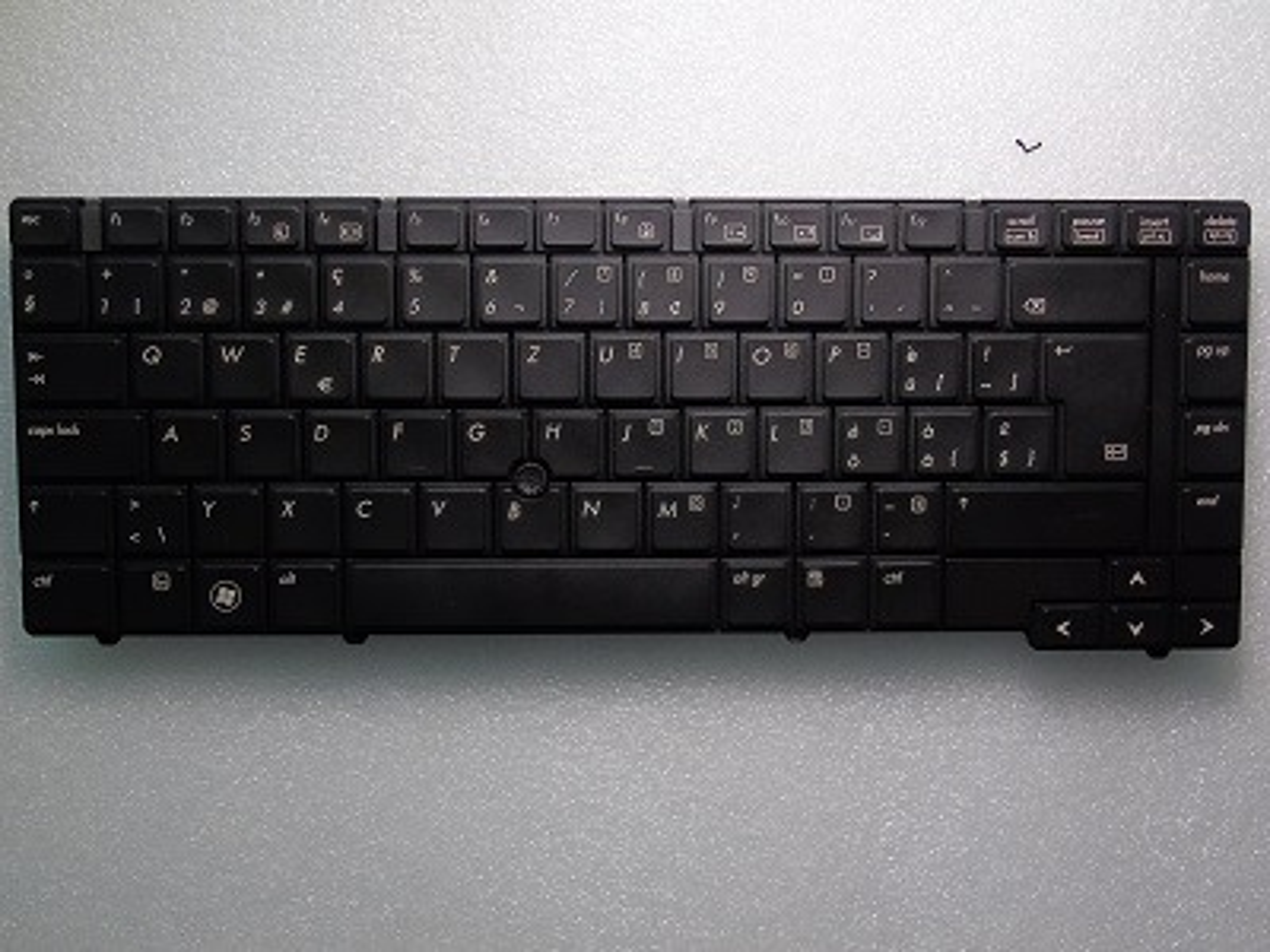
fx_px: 1247
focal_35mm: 34
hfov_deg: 54.0
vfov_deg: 41.8
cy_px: 476
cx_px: 635
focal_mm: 6.1
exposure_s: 1/13
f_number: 5.6
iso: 100
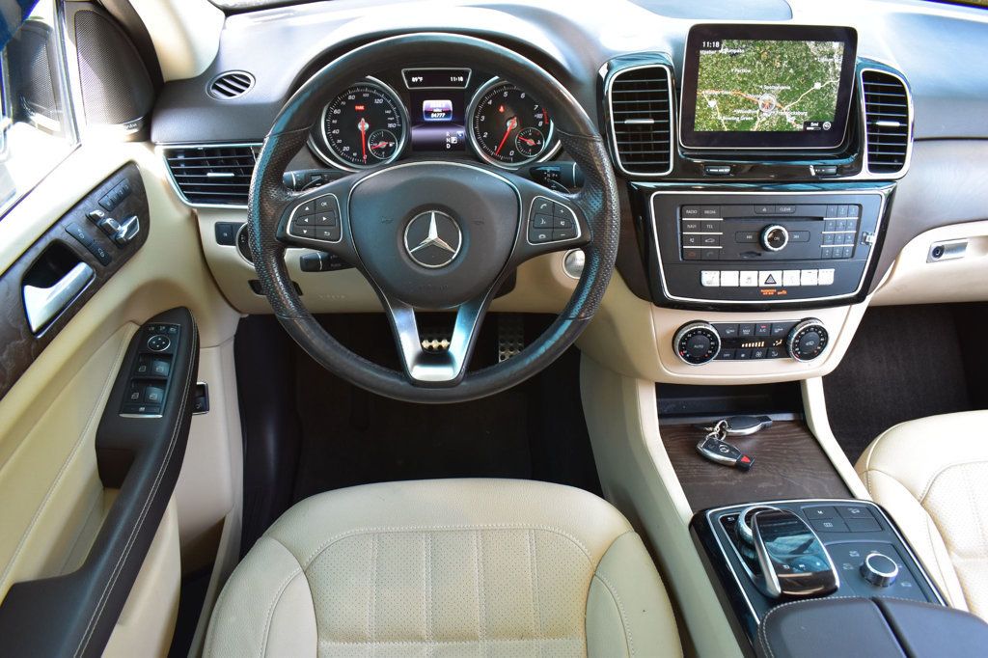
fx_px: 741
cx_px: 494
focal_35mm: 27
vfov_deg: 47.9
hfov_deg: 67.4
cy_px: 329
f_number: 6.3
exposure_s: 1/15
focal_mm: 18
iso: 400
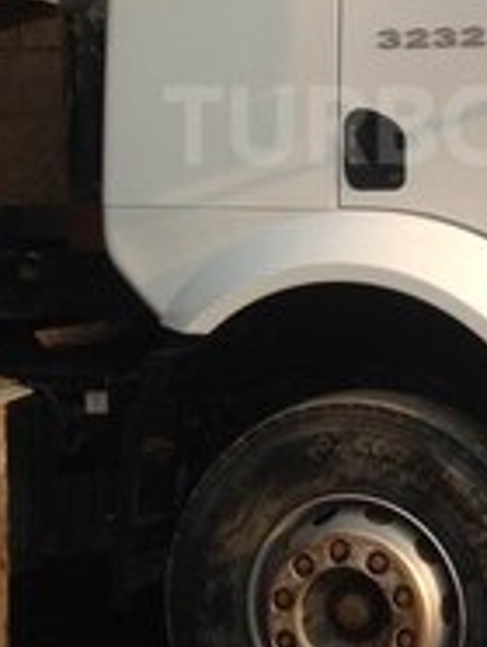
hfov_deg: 16.6
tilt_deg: +4.7
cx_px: 431
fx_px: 1647
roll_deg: -0.1
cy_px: 125
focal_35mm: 88
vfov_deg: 21.9
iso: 50
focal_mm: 4.12
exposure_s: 1/669
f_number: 2.4
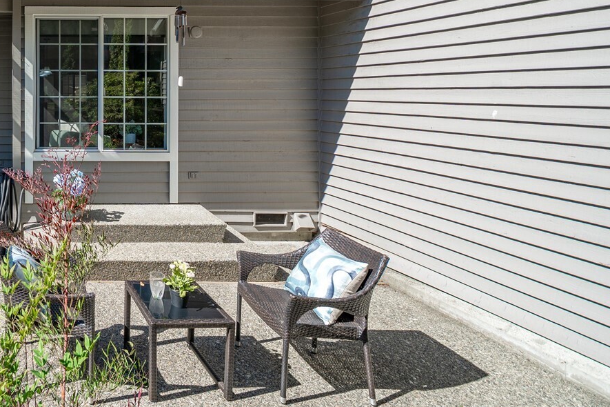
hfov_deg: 61.1
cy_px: 67
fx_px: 390
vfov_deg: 50.8
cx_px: 36
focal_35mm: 23
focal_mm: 12
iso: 100
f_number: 6.3
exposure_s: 1/160
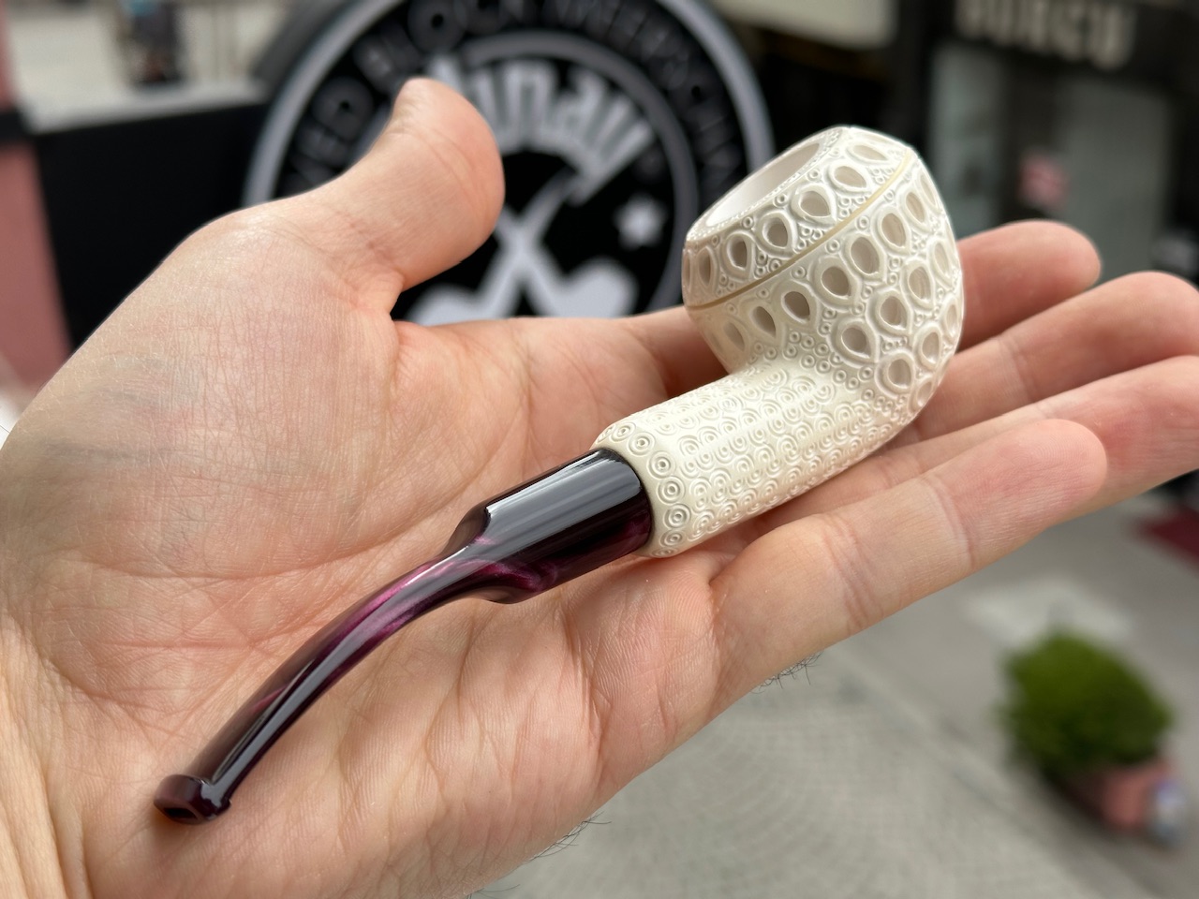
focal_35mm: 48
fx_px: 1663
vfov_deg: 30.3
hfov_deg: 39.7
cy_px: 450
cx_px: 600
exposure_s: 1/1475
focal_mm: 6.86
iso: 64
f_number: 1.78
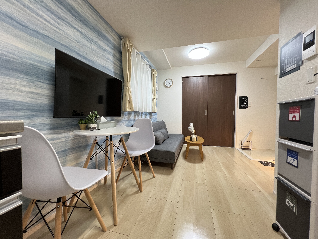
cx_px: 159
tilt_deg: -2.1
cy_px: 120
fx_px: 119
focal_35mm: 13
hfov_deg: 106.2
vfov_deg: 89.9
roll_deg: -0.9
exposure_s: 1/50
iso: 160
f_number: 1.8
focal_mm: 1.57
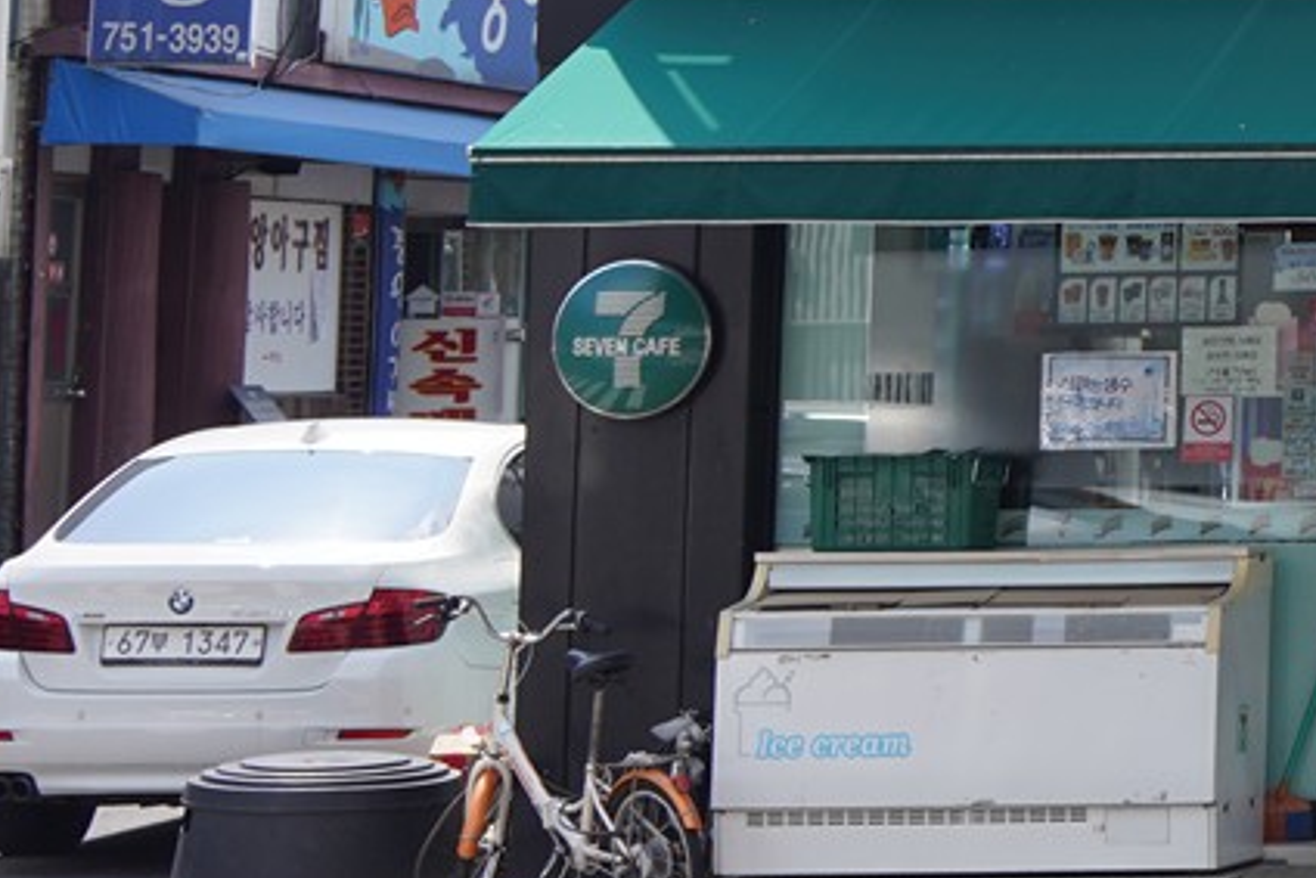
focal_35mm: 165
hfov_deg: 11.0
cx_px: 2902
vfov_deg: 8.1
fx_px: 6033
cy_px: -636
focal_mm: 35
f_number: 9
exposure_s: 1/100
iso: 100
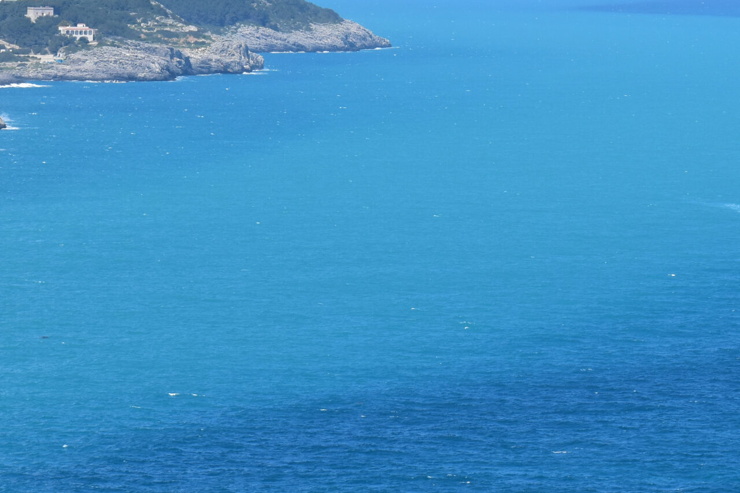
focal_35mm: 276
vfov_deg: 5.0
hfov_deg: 7.4
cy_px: 71
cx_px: 694
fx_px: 5674
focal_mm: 92
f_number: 11
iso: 250
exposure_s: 1/500
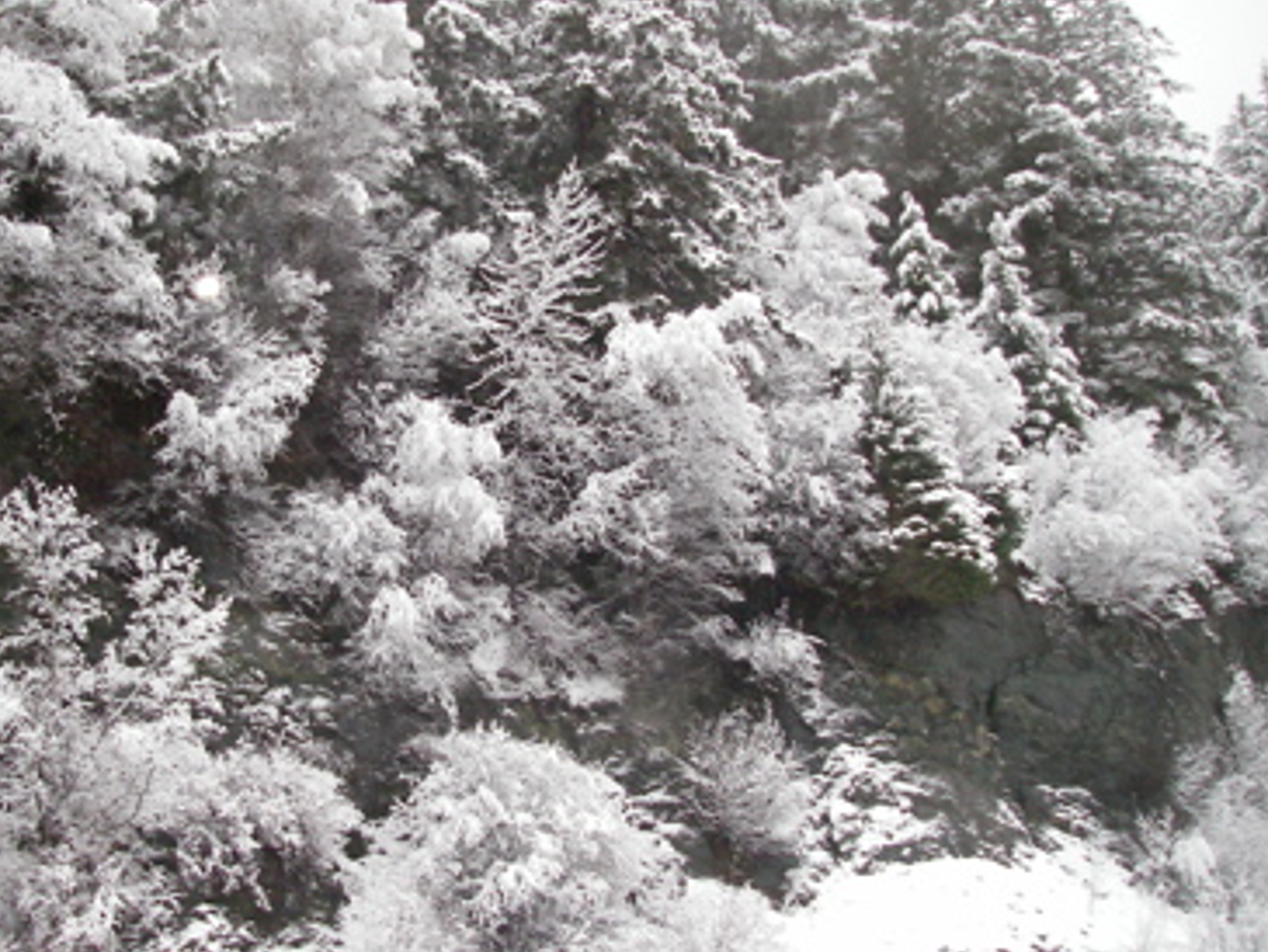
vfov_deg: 28.0
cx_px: 490
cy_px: 485
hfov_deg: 36.6
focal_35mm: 52
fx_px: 1905
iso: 250
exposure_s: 1/40
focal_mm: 6.3
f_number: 3.3
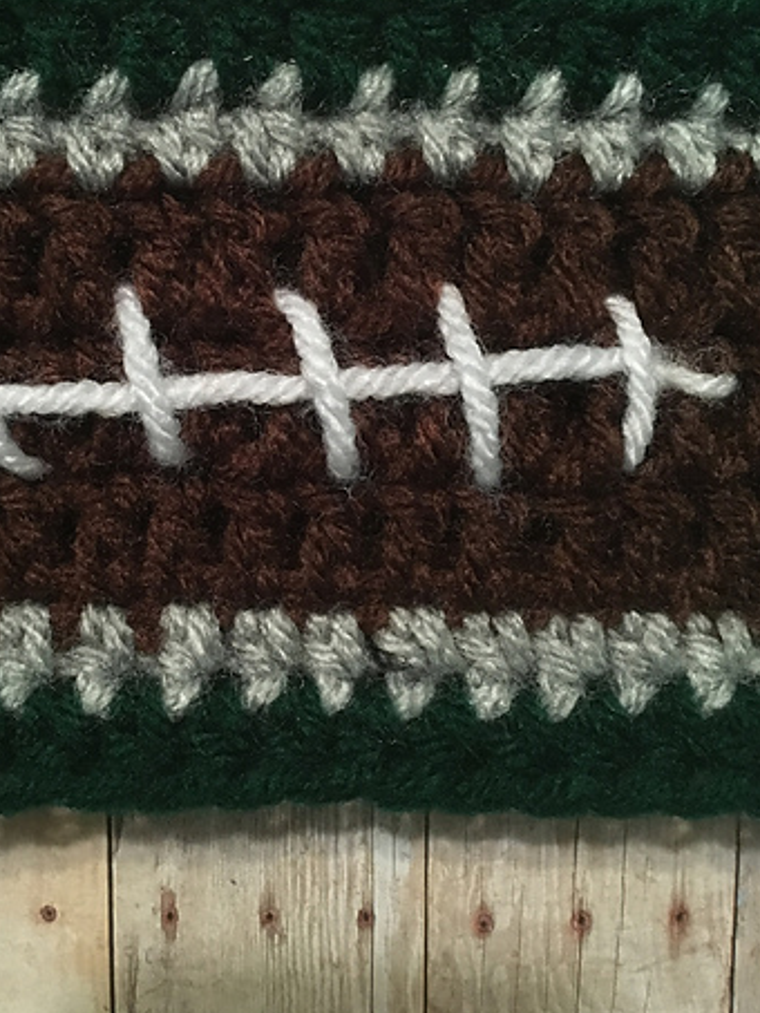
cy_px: 347
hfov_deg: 35.0
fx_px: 1200
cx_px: 291
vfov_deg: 45.2
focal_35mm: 41
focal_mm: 4.15
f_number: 2.2
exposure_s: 1/15
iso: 250
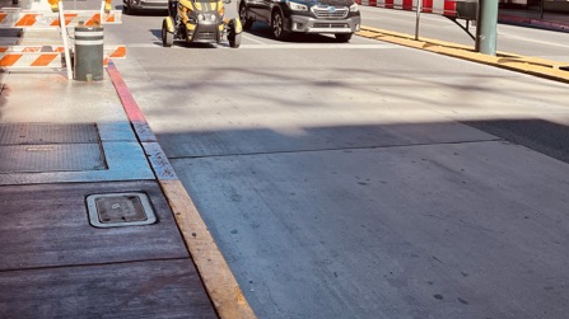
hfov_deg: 51.0
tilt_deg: -6.6
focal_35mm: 39
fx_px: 588
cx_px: 210
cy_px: 37
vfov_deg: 29.3
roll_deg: -1.0
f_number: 1.6
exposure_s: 1/1642
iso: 32
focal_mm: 5.1
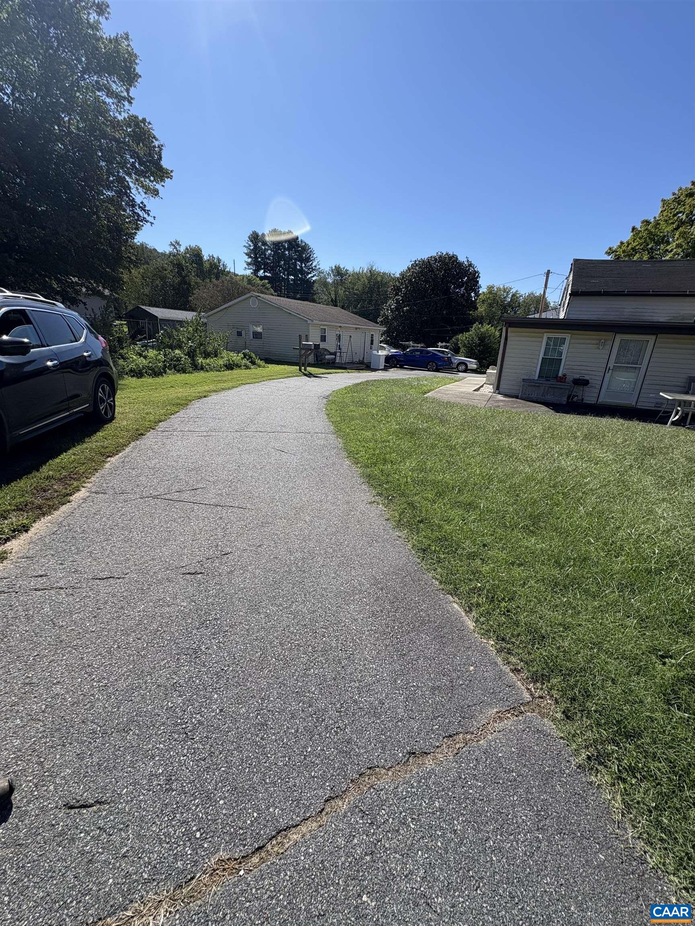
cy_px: 463
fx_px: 375
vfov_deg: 102.1
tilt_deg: -18.7
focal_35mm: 14
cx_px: 348
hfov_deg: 85.7
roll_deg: -3.6
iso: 50
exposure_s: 1/1637
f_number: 2.2
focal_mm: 2.22
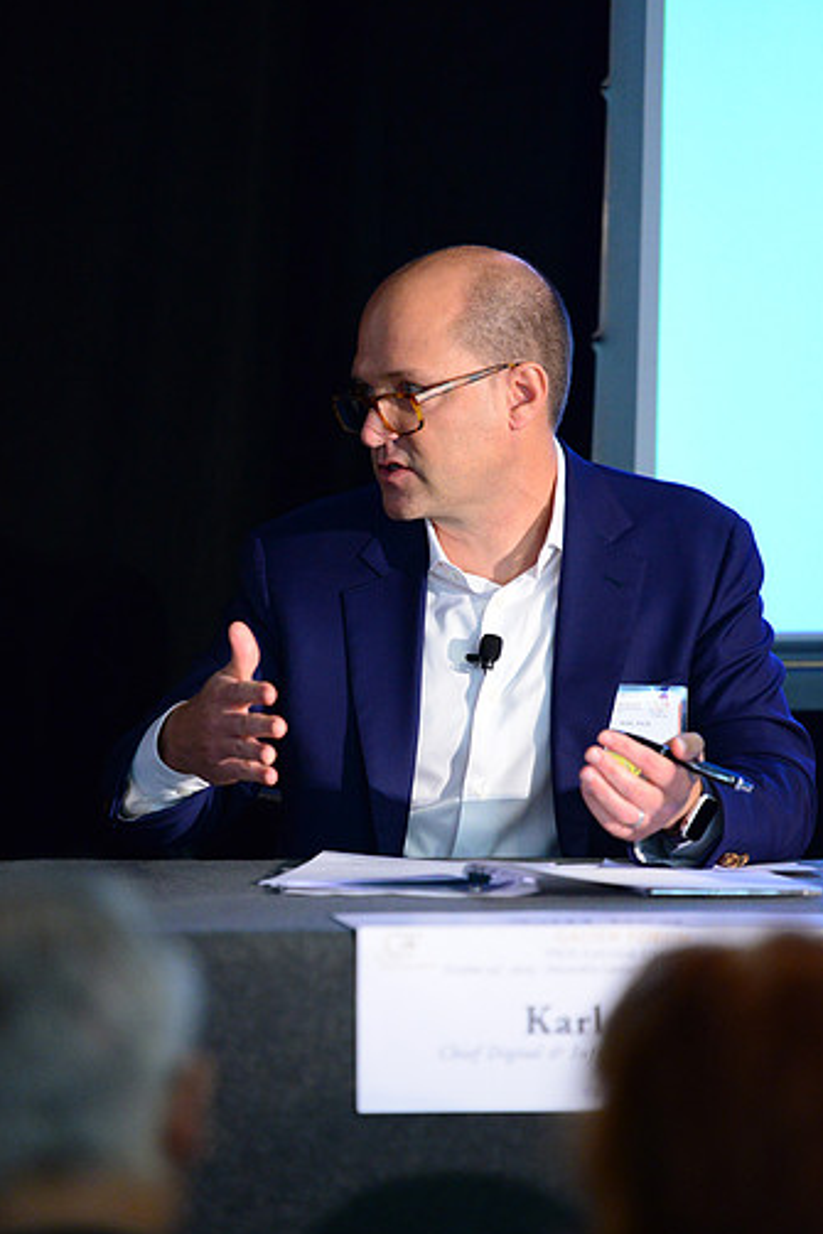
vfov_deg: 8.9
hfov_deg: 6.0
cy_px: 701
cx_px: 431
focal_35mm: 231
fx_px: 7915
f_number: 2.8
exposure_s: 1/320
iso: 4000
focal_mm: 200
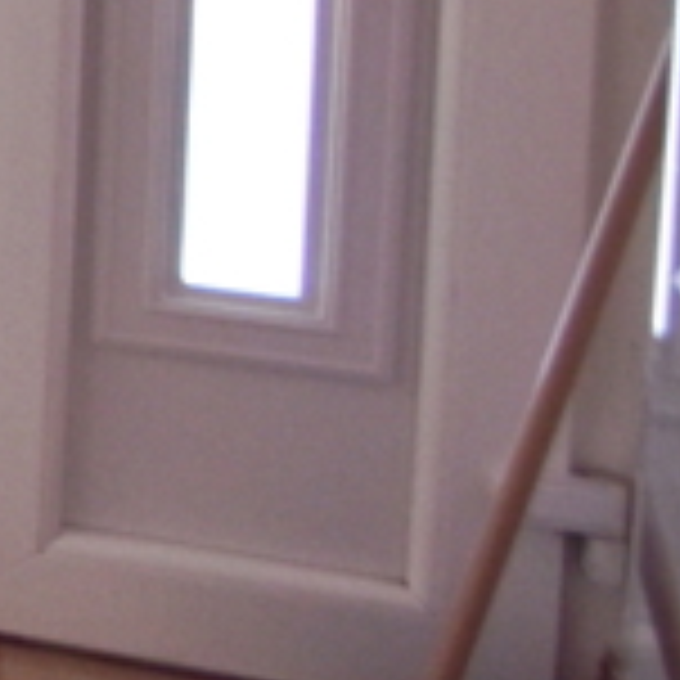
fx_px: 2245
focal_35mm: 101
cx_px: -1986
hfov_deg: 8.4
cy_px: -423
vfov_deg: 15.5
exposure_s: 1/15
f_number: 4.5
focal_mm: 10
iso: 220
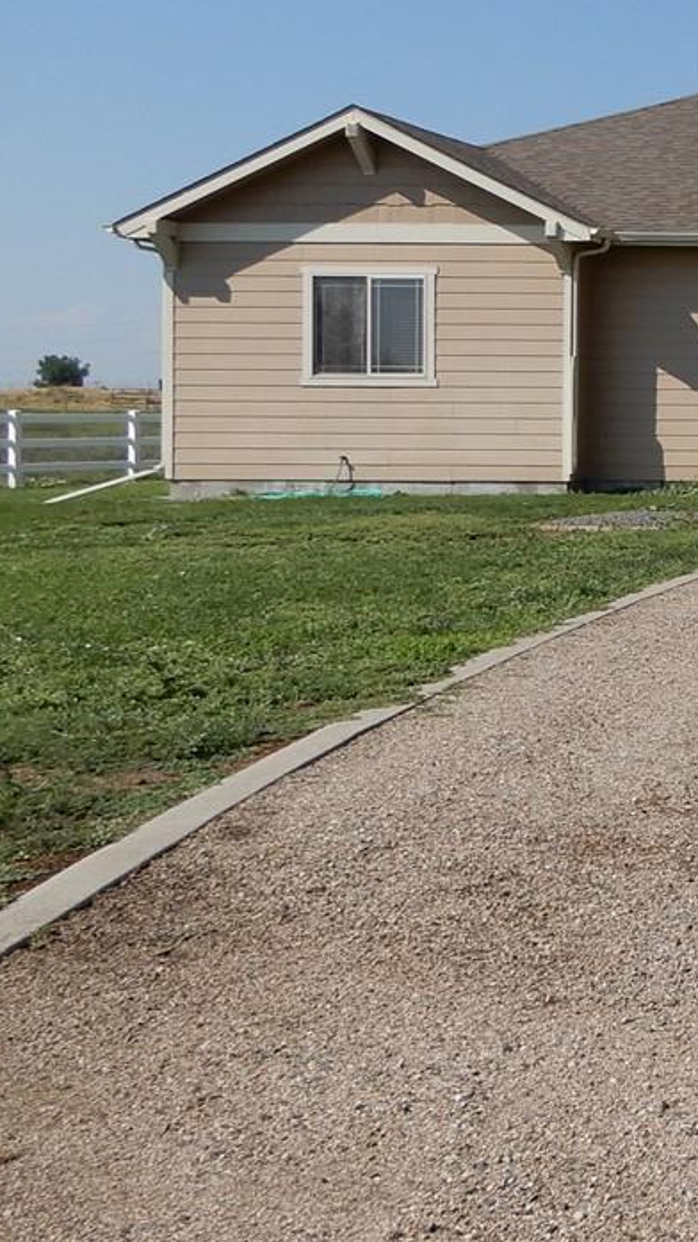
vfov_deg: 34.7
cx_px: 1378
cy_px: 460
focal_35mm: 60
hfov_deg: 15.9
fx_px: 1974
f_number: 3.4
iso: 80
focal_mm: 4.3
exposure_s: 1/1250
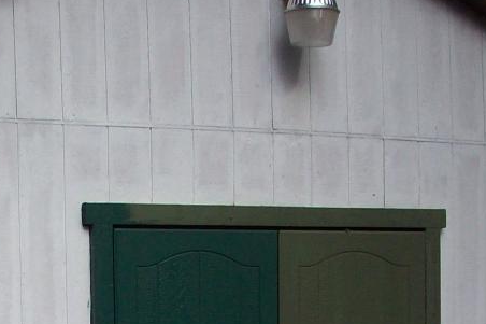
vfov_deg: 12.0
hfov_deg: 18.5
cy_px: 477
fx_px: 1471
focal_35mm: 109
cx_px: 70
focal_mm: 6.2
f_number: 5.6
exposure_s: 1/198
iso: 80
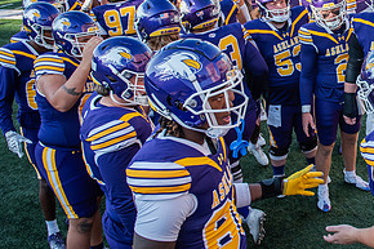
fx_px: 498
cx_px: 369
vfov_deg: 27.8
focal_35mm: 48
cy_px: 72
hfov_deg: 37.1
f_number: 4
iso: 250
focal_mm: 24
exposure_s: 1/500
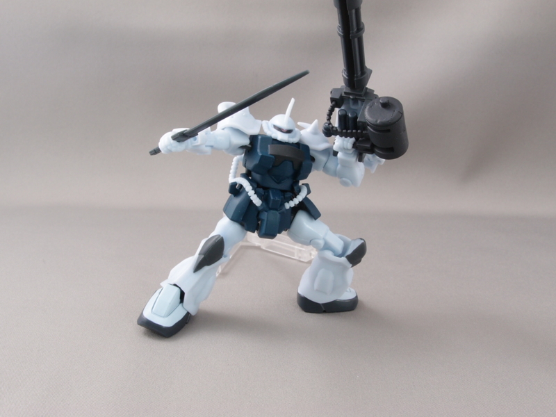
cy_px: 208
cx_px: 278
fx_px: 546
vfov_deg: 41.8
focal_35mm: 34
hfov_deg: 54.0
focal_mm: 7.41
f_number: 8
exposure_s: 1.6
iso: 100
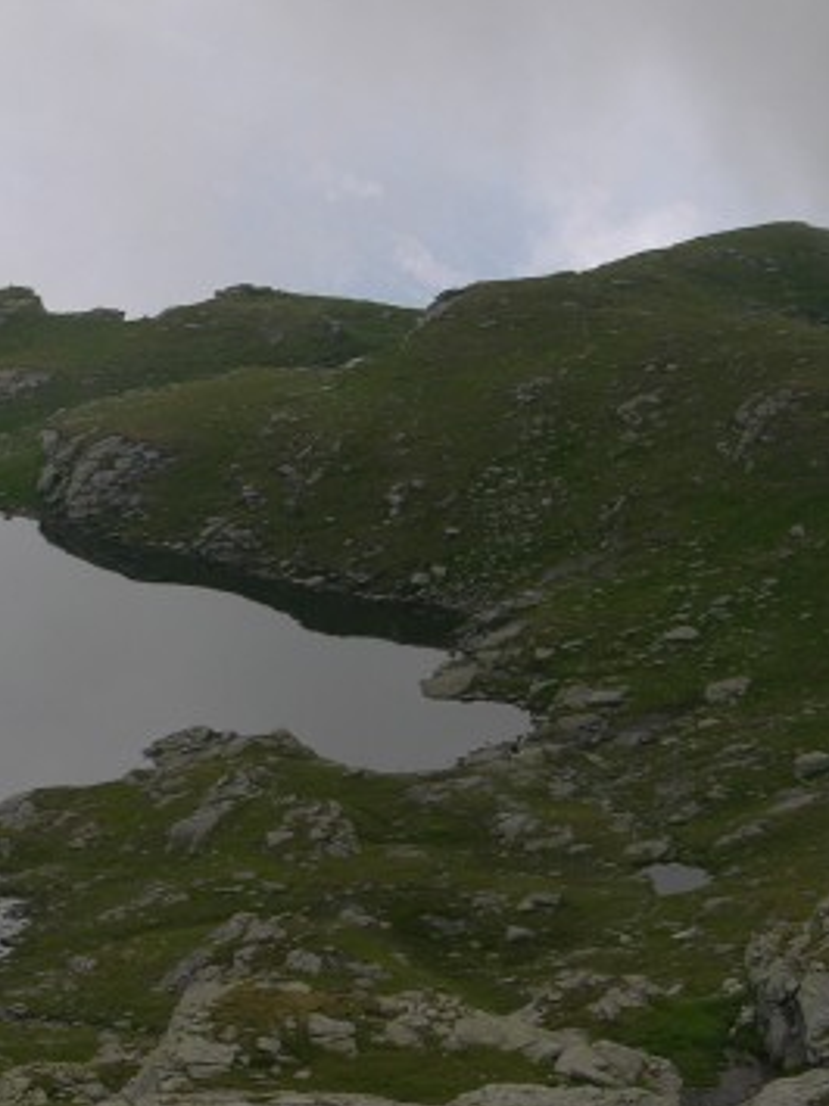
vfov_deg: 12.4
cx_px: 93
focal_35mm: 160
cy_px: 579
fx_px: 5112
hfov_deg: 9.2
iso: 50
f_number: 4.7
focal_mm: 18.8
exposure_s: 1/170
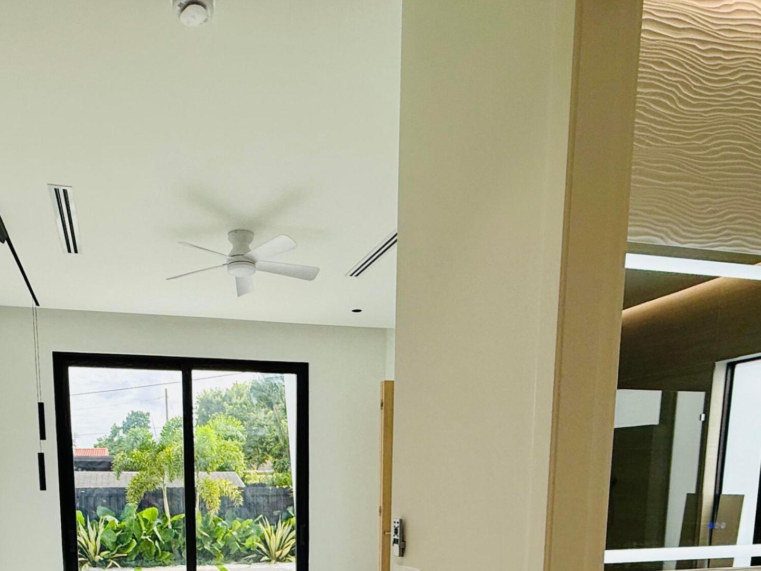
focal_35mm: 28
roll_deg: -0.5
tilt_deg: -7.7
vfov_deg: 43.0
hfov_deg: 62.4
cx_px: 275
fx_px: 616
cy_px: 566
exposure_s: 1/374
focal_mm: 2.22
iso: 64
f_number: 2.2
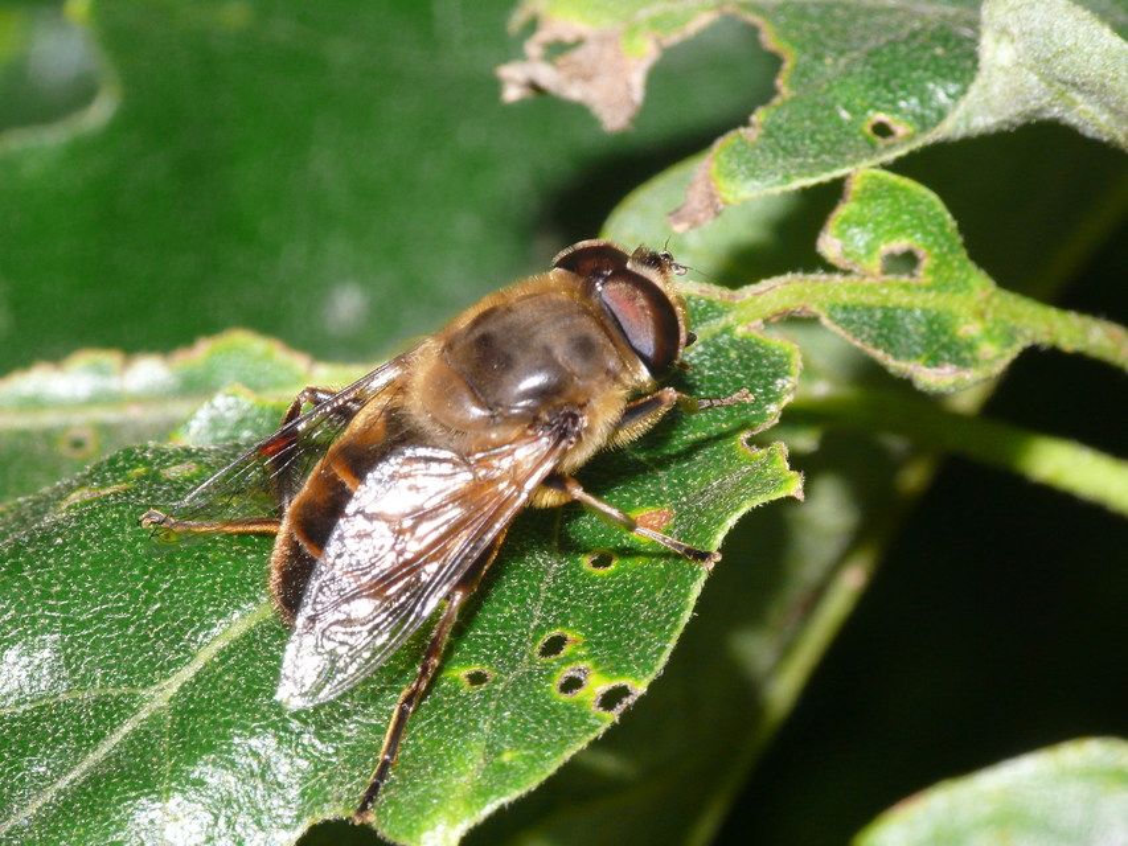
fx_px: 6942
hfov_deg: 9.3
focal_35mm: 213
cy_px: 423
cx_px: 564
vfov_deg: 7.0
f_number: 11
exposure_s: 1/125
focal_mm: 45.1
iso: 200
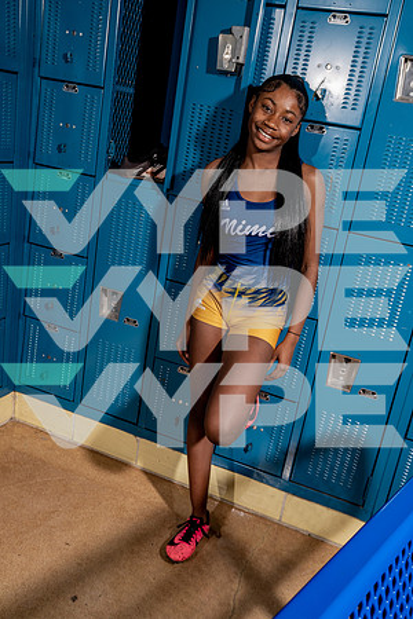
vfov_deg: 55.8
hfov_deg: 38.9
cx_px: 206
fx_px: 585
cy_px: 310
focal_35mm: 34
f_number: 5
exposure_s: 1/250
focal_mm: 34
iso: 100
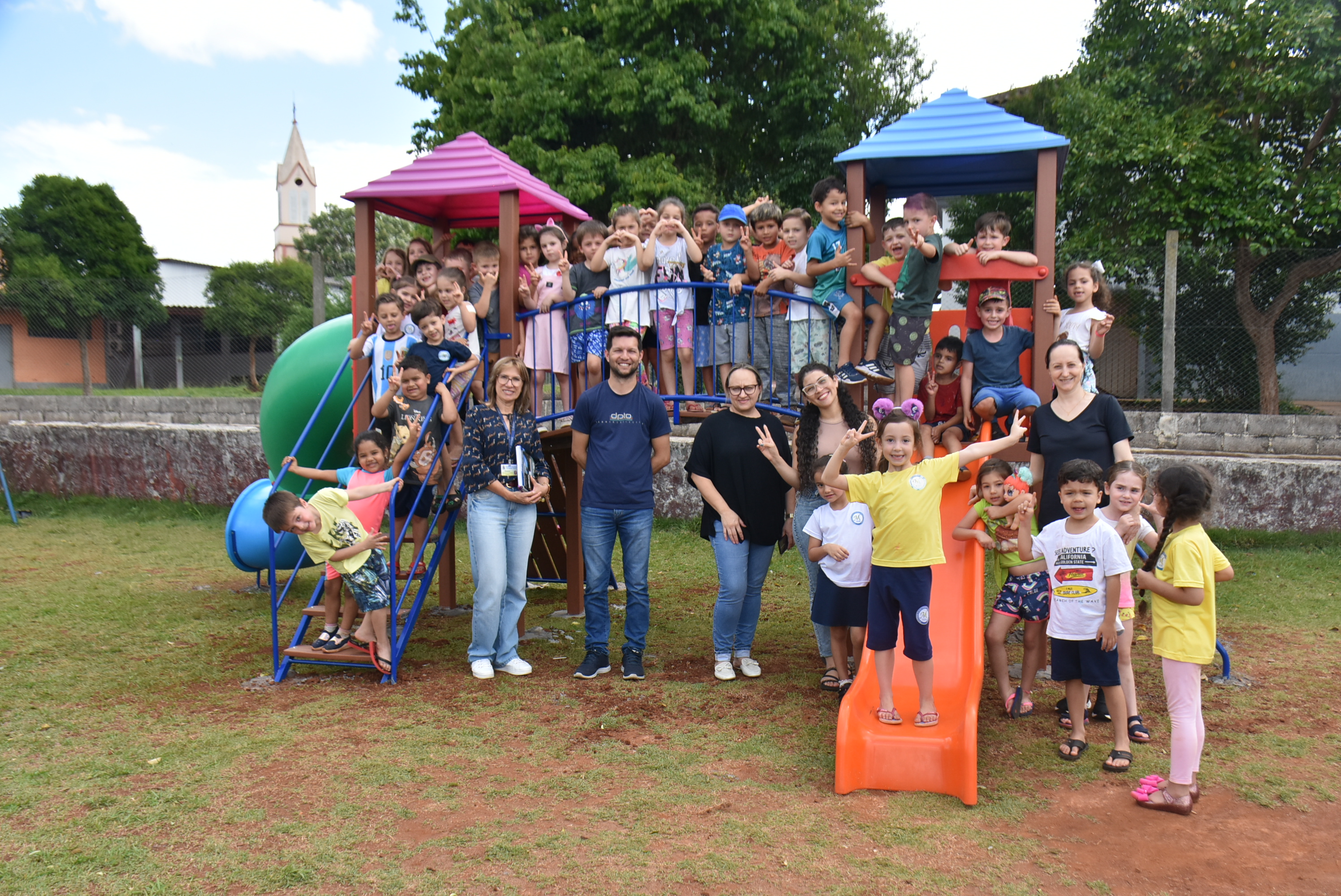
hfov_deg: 61.9
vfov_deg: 43.7
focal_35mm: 30
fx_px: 1118
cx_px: 670
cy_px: 448
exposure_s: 1/500
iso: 400
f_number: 8
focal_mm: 20
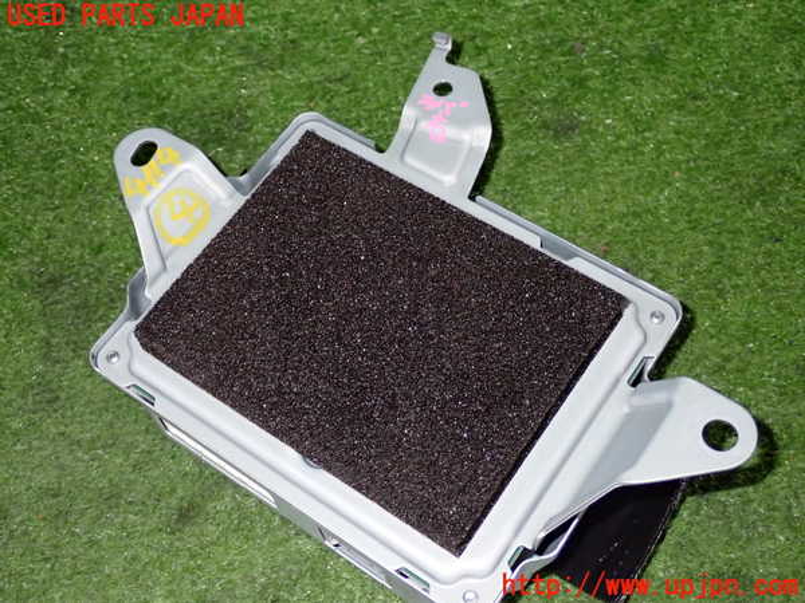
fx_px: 1093
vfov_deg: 30.9
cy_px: 302
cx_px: 402
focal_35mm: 47
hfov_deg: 40.4
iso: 640
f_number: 9
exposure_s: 1/50
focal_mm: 8.4
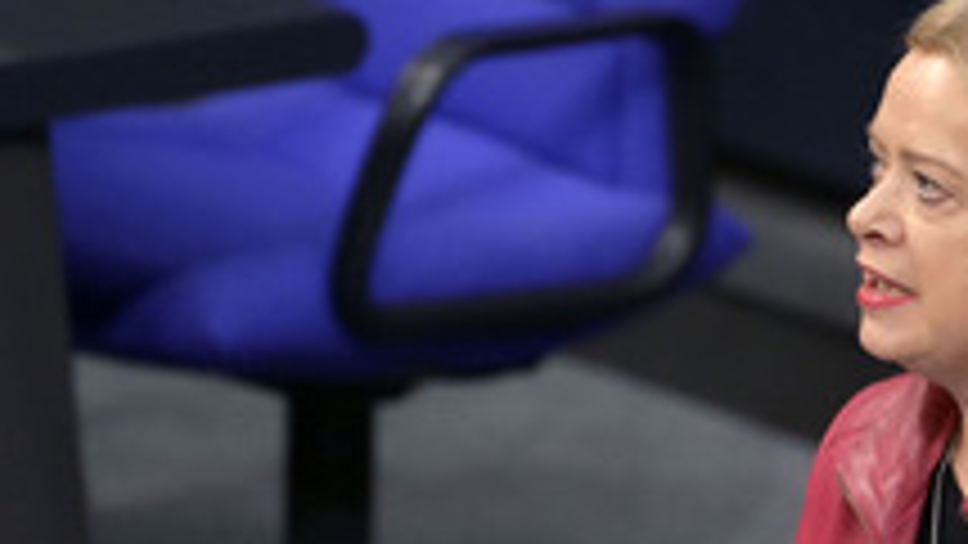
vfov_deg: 1.4
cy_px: 593
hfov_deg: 2.5
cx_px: 970
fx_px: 21948
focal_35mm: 855
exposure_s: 1/320
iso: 10000
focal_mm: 390
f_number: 5.6
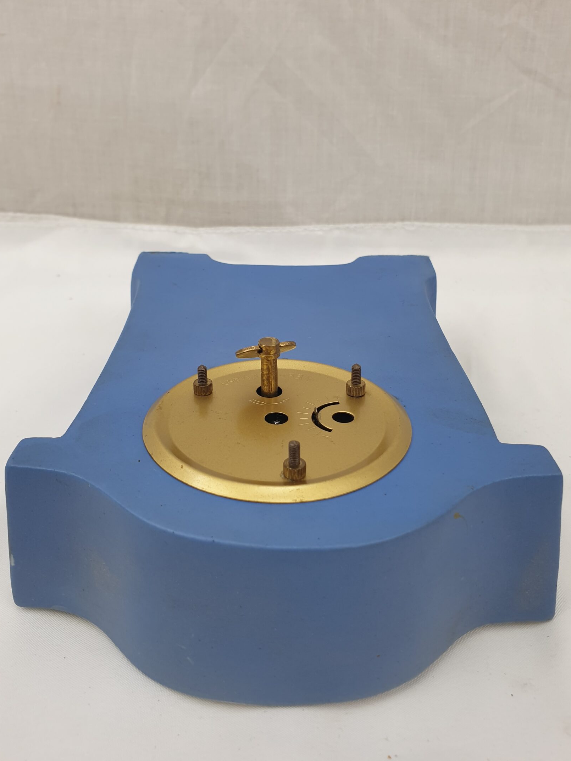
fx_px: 682
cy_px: 366
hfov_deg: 45.4
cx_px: 274
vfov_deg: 58.3
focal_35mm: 31
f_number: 2.4
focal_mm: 4.3
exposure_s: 1/100
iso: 80
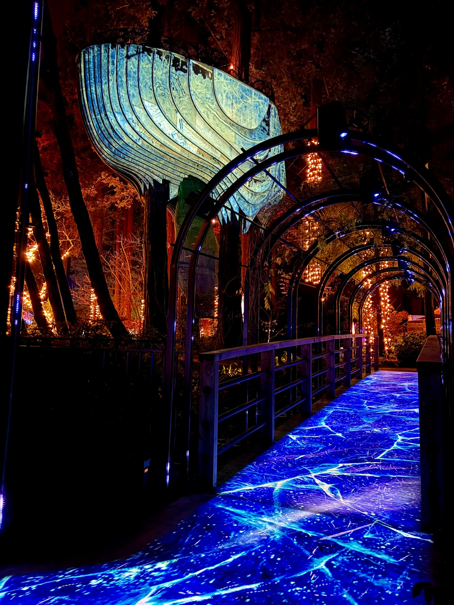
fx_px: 455
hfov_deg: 53.1
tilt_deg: +5.3
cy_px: 302
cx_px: 227
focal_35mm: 26
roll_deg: -0.9
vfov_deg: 67.3
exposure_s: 1/9
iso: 1250
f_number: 1.6
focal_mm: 5.96
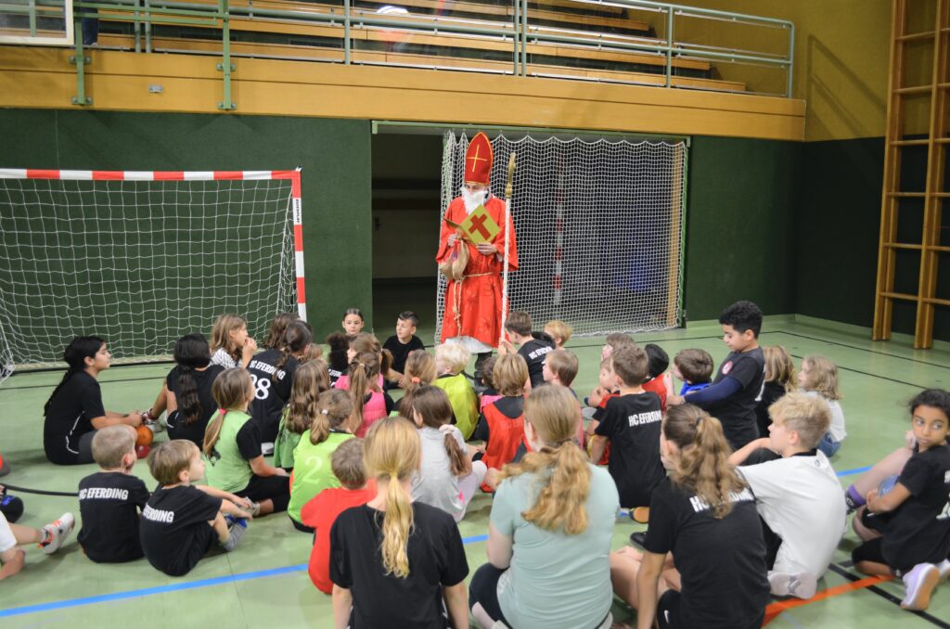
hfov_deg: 62.0
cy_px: 314
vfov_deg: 43.4
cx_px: 475
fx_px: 790
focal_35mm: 30
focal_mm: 20
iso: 640
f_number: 4
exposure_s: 1/60
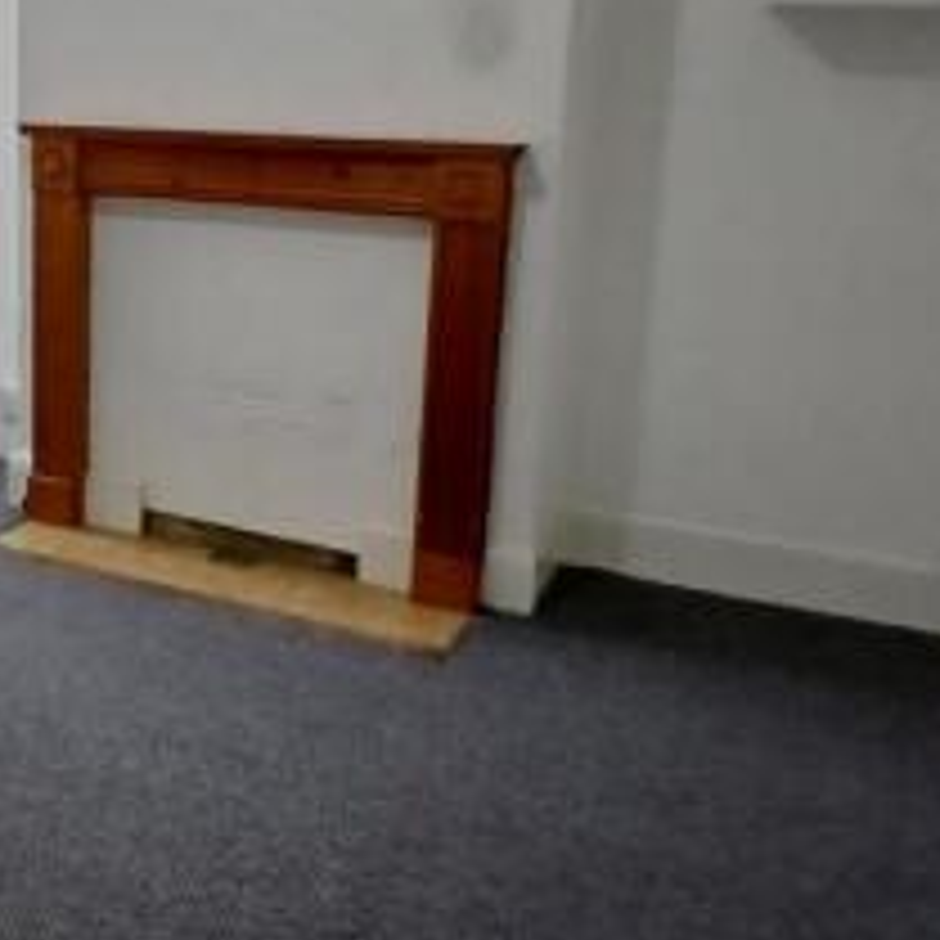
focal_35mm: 42
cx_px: 79
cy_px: 308
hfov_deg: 37.2
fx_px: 1290
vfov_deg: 39.5
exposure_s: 1/33.3
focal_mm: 1.4
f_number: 2.2
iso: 100
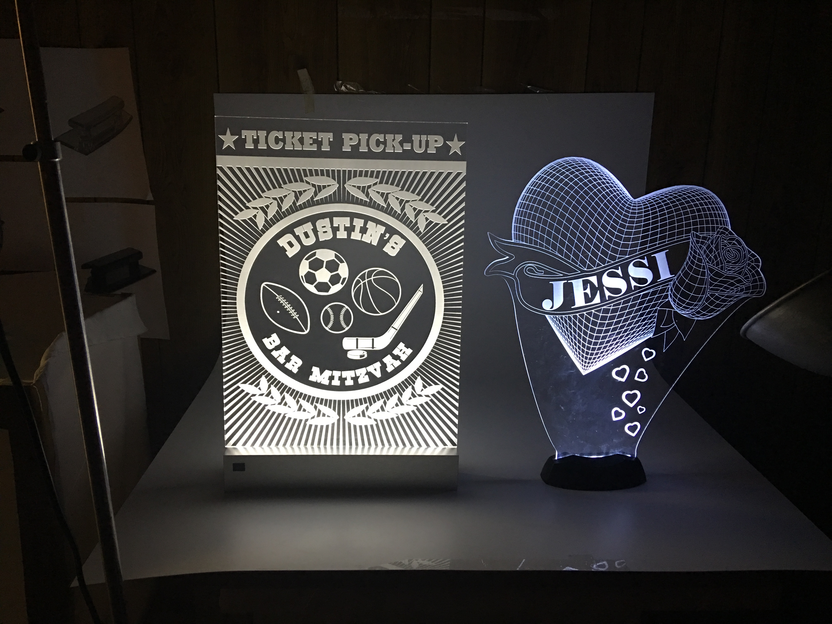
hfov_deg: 61.7
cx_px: 416
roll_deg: -0.7
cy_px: 312
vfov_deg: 48.2
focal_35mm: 29
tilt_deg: -13.9
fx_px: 697
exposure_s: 1/15
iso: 100
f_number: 2.2
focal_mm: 4.15
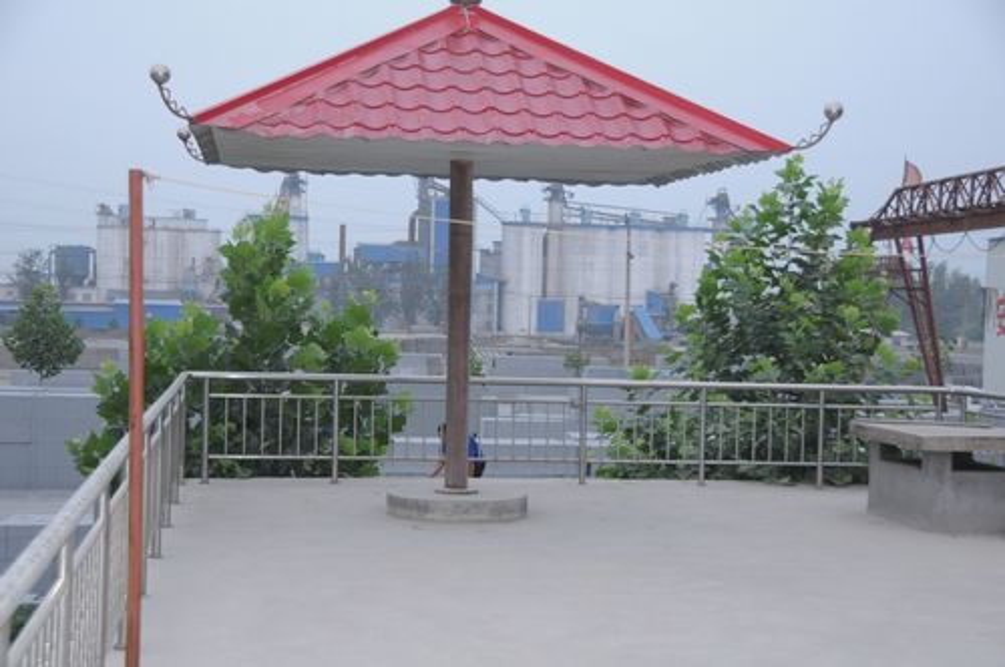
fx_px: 1506
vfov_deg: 25.0
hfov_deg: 36.9
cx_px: 502
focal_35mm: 54
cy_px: 334
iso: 450
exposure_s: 1/60
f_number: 4.2
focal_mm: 36
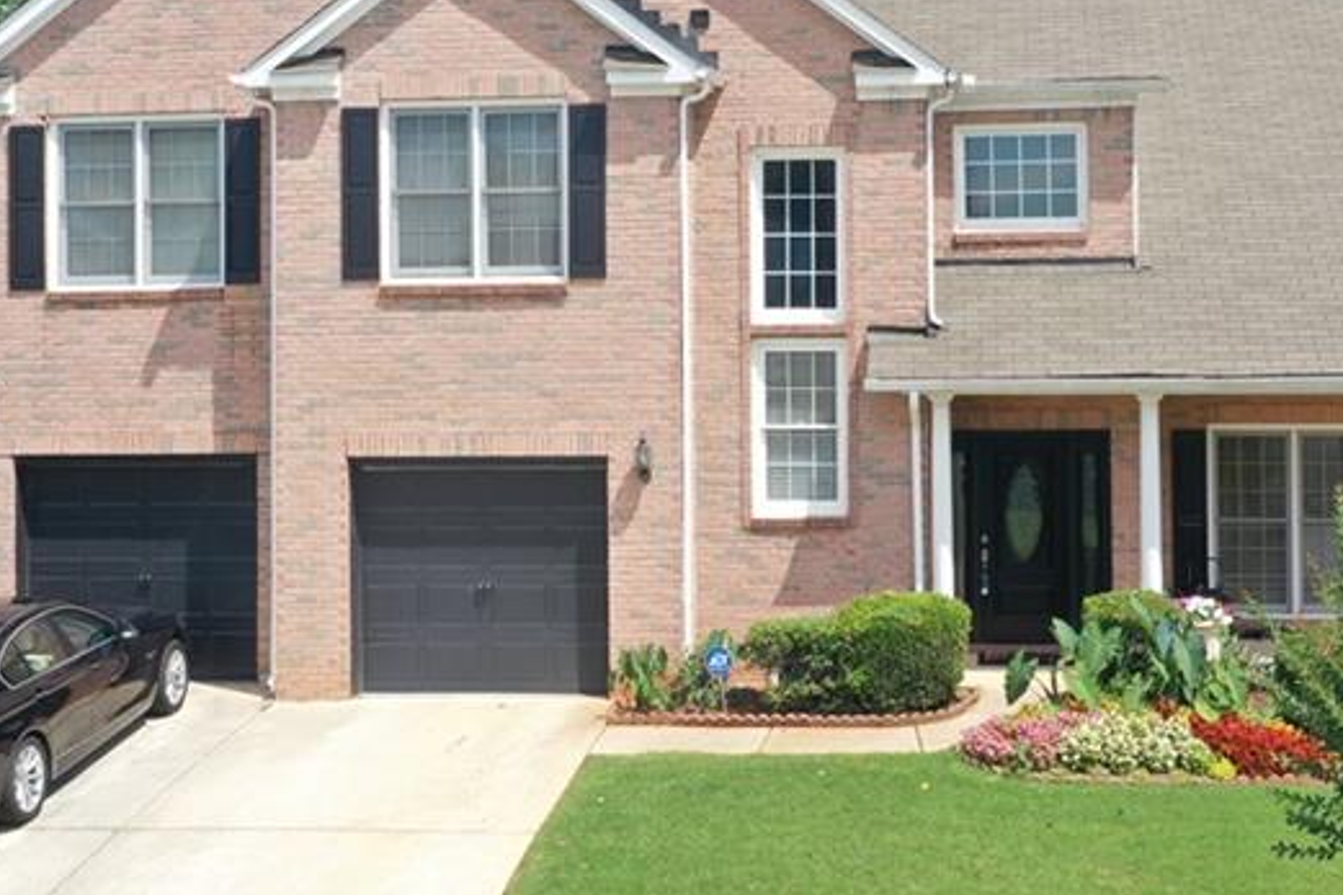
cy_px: 271
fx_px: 2051
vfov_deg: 24.4
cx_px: 771
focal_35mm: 55
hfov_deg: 36.2
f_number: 5.6
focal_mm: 10.26
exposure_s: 1/320
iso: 100
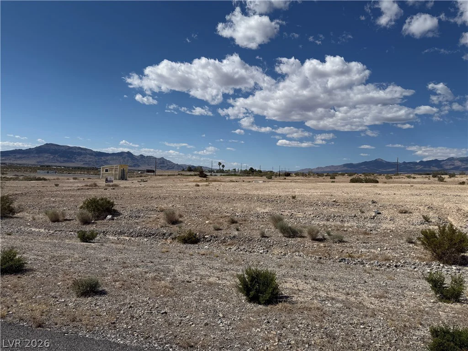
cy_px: 176
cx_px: 234
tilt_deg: +0.9
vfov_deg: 56.8
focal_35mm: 24
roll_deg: -2.8
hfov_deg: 71.6
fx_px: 324
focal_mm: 6.76
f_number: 1.78
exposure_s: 1/11905
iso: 80
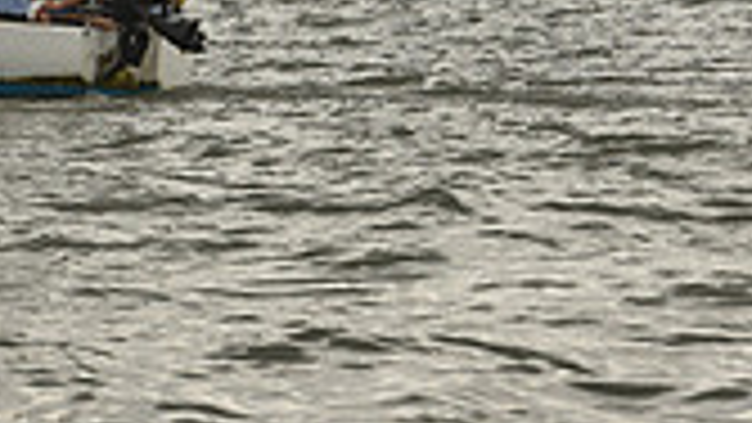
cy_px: -842
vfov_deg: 2.4
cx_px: 110
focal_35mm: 492
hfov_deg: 4.4
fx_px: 9812
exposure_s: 1/1250
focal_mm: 135
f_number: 10
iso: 320
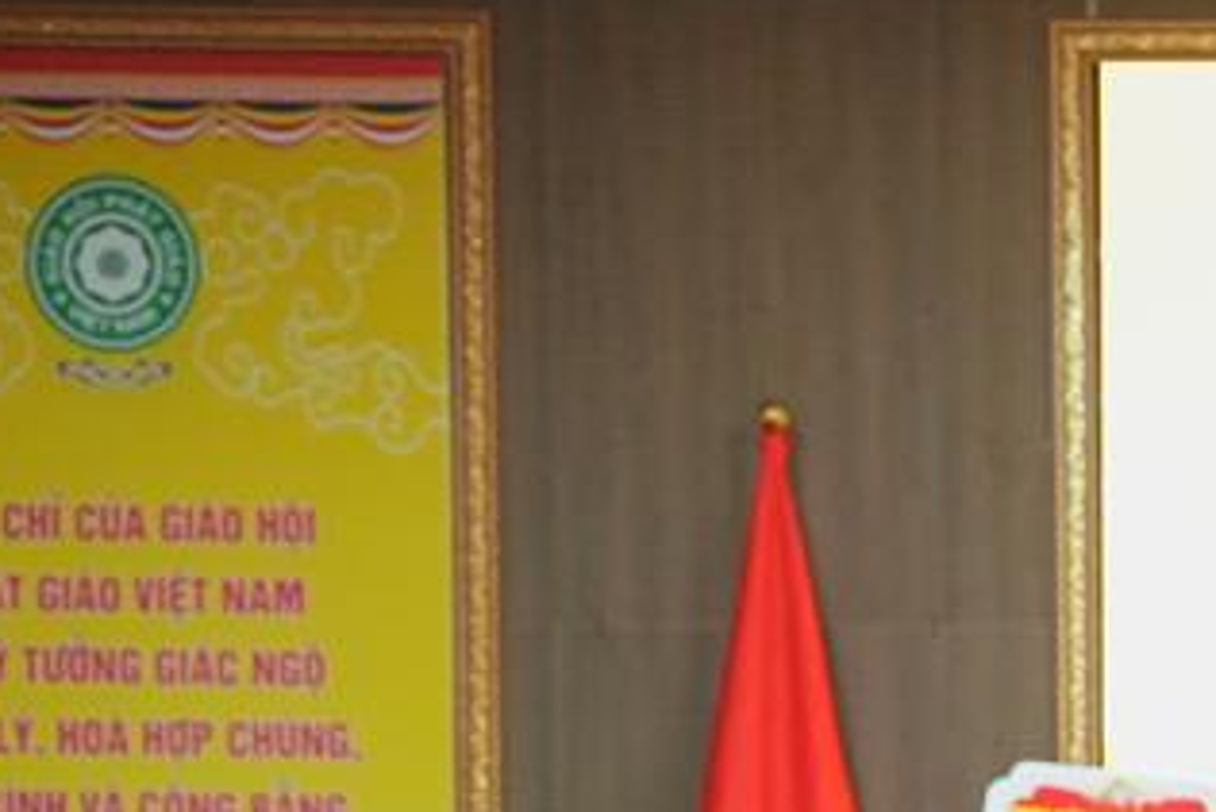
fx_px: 6420
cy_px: 1501
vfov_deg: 7.0
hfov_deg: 10.4
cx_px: 1824
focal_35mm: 190
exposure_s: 1/125
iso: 4000
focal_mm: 50
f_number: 3.2
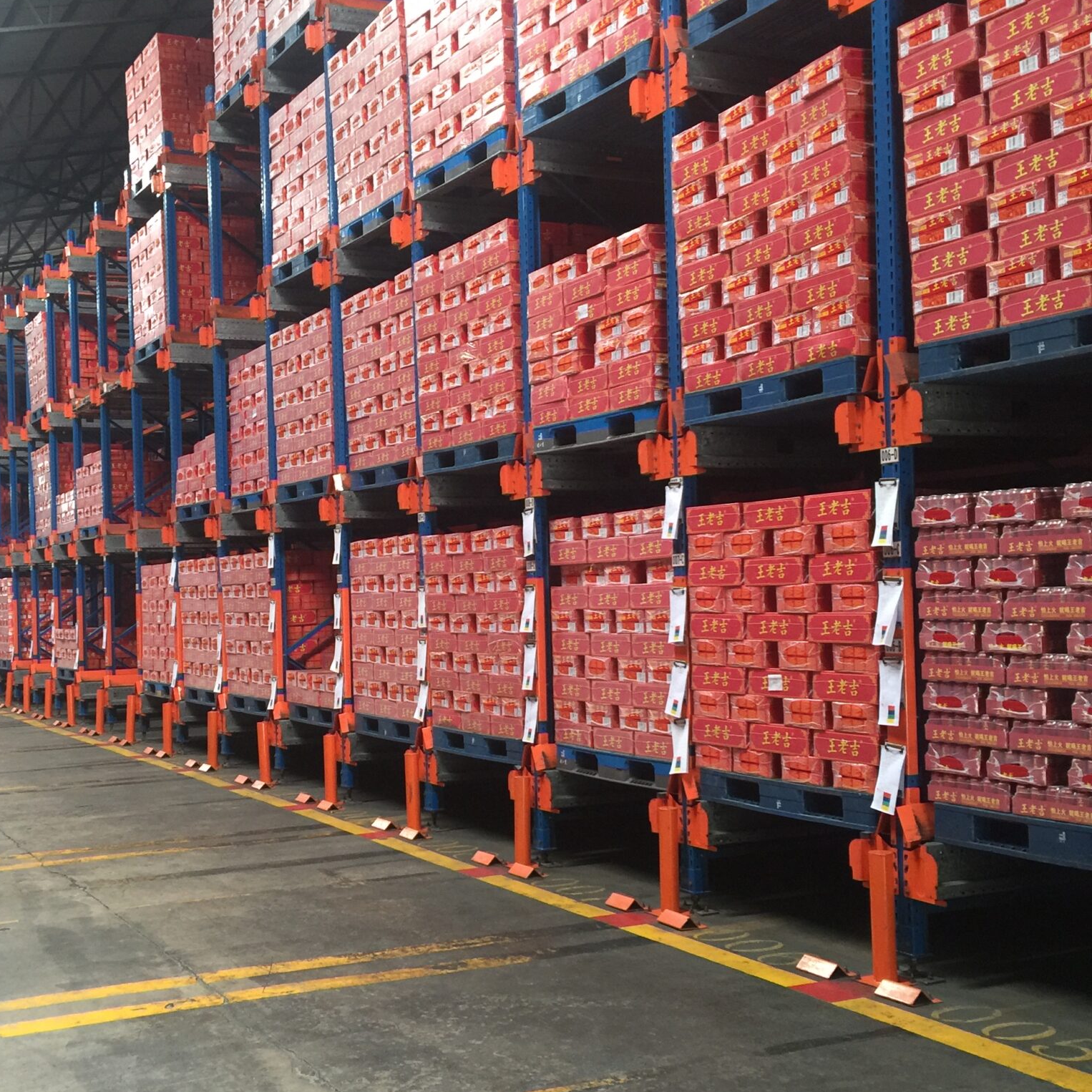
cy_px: 587
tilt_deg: +1.8
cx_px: 406
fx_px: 1535
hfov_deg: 38.9
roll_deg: +1.8
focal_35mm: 43
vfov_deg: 39.1
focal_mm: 4.15
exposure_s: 1/17
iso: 80
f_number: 2.2
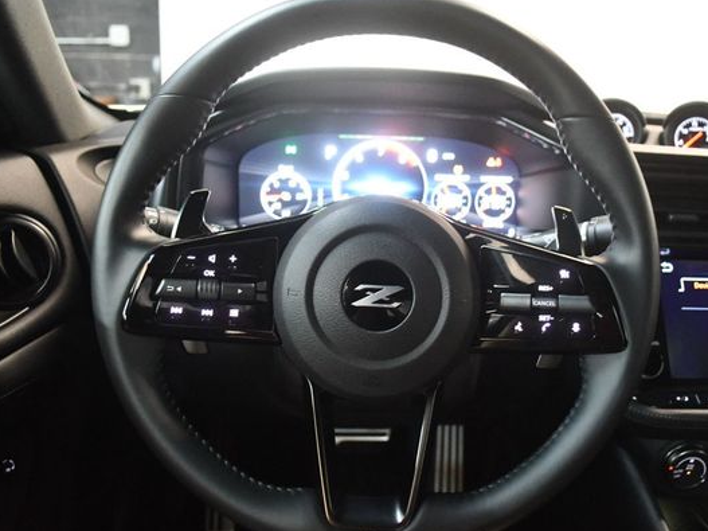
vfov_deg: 40.7
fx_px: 716
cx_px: 402
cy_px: 274
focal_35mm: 35
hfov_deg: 52.5
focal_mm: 20
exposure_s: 1/60
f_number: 3.8
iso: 7200
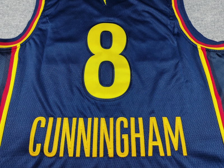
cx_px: 112
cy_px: 84
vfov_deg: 54.9
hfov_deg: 69.4
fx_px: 162
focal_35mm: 25
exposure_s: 1/100
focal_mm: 5.3
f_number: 1.9
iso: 125
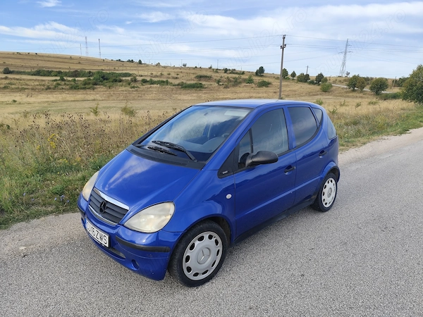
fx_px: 281
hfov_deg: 73.9
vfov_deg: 58.9
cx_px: 212
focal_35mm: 23
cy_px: 158
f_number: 1.65
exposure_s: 1/560
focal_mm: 6.19
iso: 50
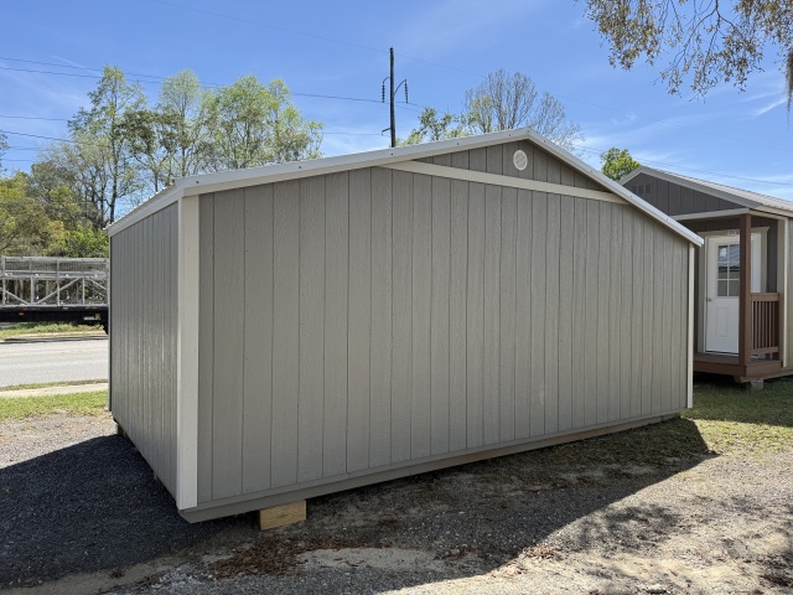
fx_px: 550
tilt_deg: +1.9
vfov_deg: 56.8
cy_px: 298
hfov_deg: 71.6
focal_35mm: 24
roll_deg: -0.7
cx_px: 396
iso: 80
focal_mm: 6.76
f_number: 1.78
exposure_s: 1/2801
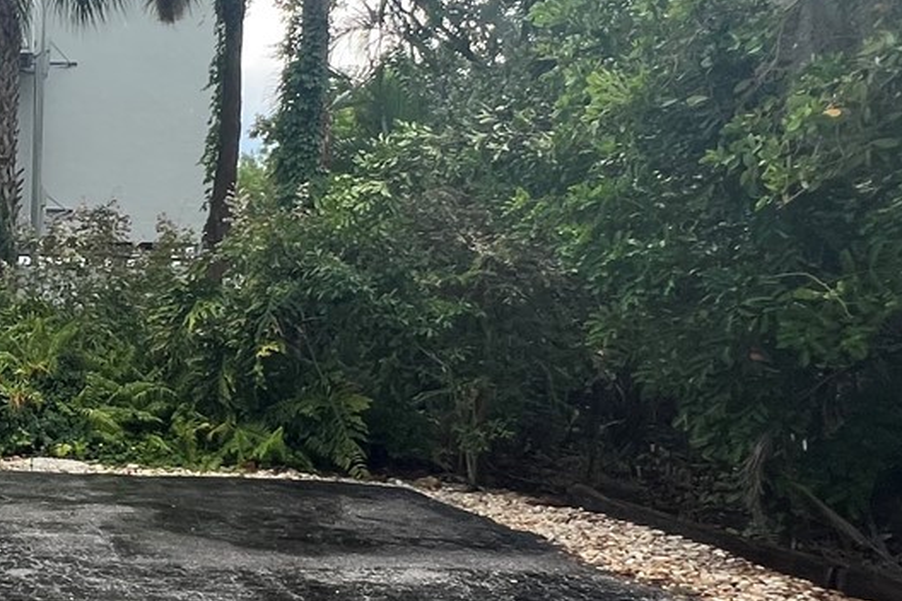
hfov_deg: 39.3
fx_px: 1027
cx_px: -79
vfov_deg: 32.5
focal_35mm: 41
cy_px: 374
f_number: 1.8
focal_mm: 1.57
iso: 32
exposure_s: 1/258
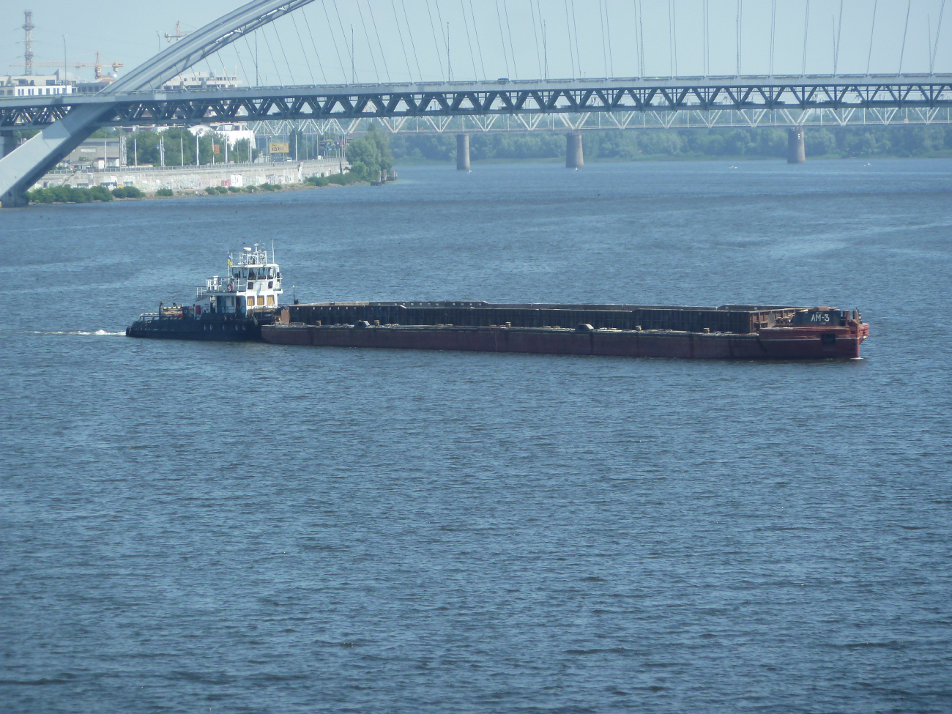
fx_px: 6188
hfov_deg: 8.8
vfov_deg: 6.6
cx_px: 476
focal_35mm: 225
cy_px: 357
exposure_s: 1/320
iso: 80
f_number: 4.6
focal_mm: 37
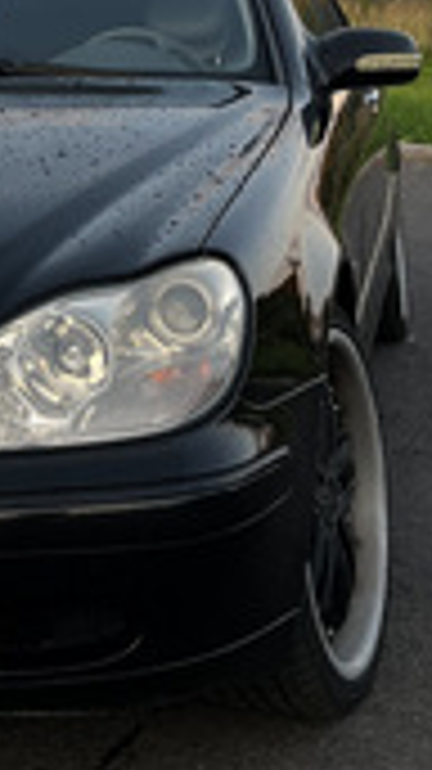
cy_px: -185
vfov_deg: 23.2
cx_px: -146
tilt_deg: +7.2
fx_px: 1693
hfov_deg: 13.9
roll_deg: +0.9
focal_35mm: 83
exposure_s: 1/348
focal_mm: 5.1
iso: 50
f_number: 1.6
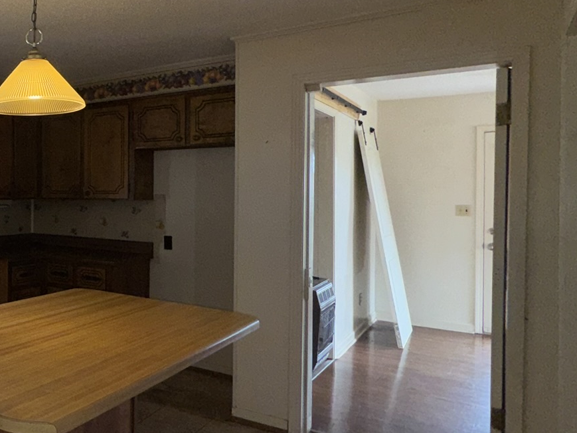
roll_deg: +0.4
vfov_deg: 42.9
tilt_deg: -0.9
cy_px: 195
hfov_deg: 45.0
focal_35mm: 33
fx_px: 550
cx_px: -25
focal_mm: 2.22
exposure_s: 1/122
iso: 32
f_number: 2.2
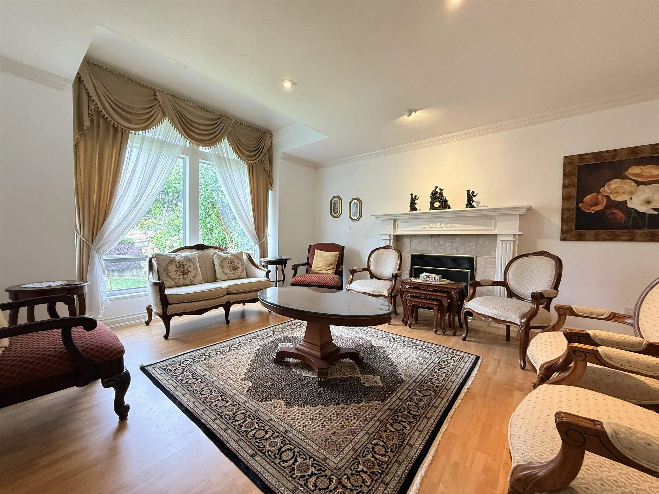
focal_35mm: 14
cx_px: 330
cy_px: 247
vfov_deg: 85.7
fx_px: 267
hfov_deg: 102.1
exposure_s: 1/120
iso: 400
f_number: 2.2
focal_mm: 2.22
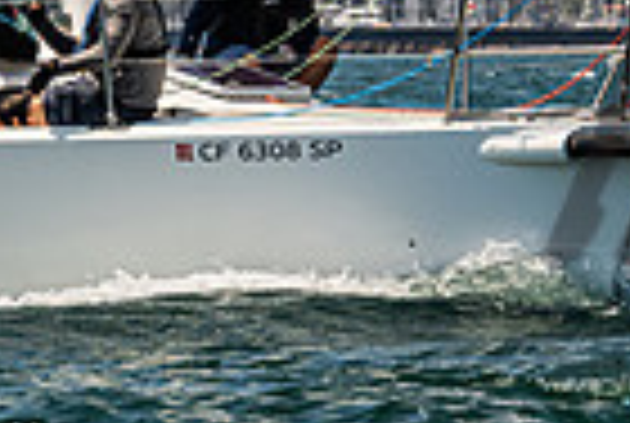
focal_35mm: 781
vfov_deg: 1.8
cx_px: 346
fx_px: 13697
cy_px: -358
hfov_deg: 2.6
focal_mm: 185
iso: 500
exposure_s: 1/2500
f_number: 8
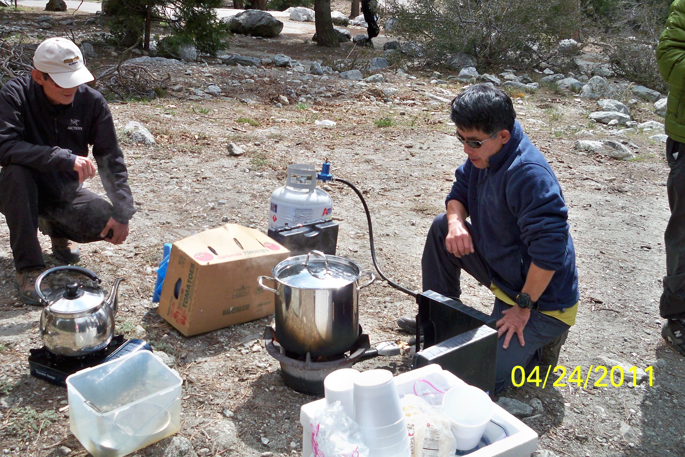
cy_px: 161
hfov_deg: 46.4
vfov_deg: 31.7
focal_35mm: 42
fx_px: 799
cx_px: 320
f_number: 3.1
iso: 64
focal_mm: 6.3
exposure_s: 1/640
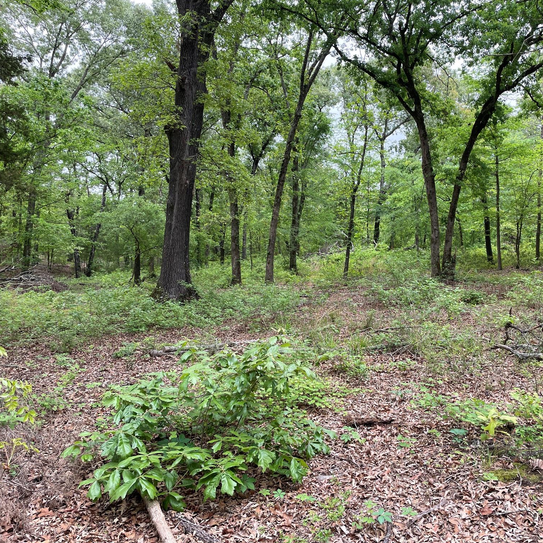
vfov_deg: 52.5
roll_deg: -1.1
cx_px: 351
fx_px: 550
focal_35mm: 31
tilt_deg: +0.5
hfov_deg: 51.8
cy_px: 269
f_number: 1.6
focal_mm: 4.2
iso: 32
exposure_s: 1/269
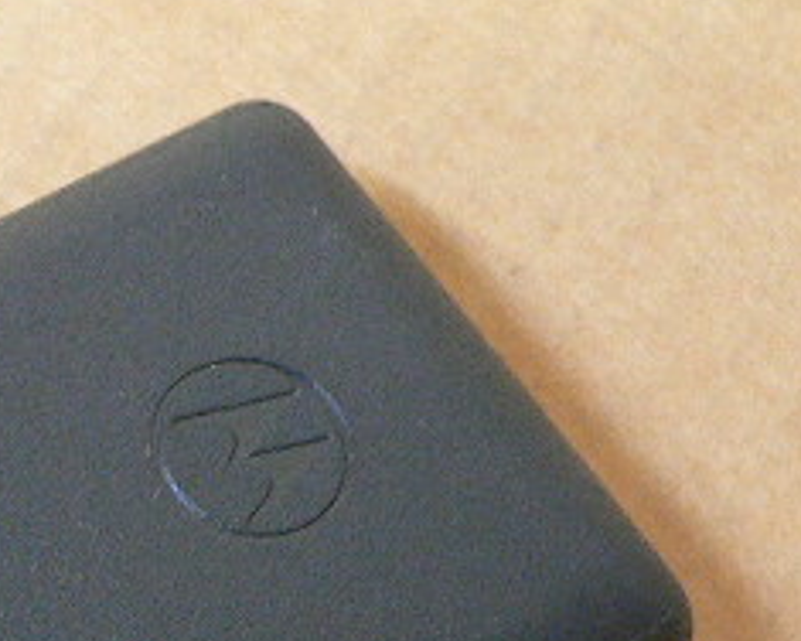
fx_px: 2205
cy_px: 743
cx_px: -106
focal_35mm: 93
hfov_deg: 19.6
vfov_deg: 16.0
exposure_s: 1/6
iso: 200
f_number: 2.8
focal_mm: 4.6
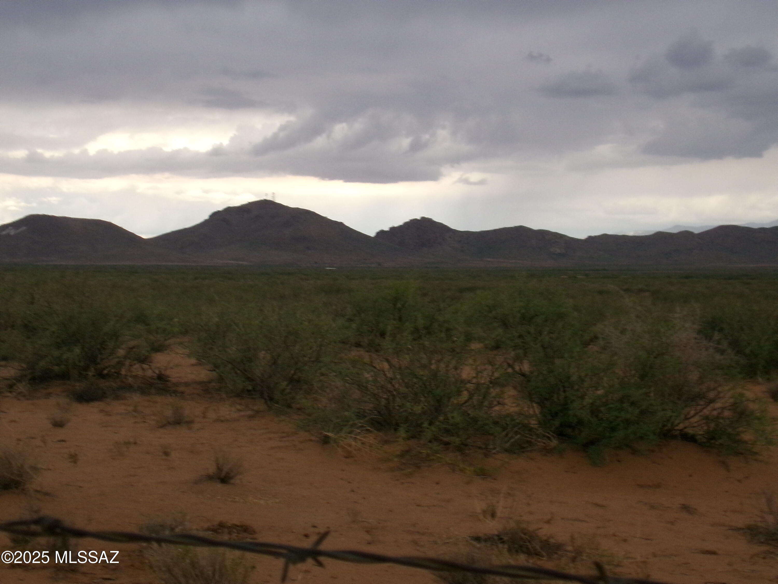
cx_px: 389
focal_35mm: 69
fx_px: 1551
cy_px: 292
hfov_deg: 28.2
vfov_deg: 21.3
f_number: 13.99
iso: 418
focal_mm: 12.3
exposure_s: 1/60
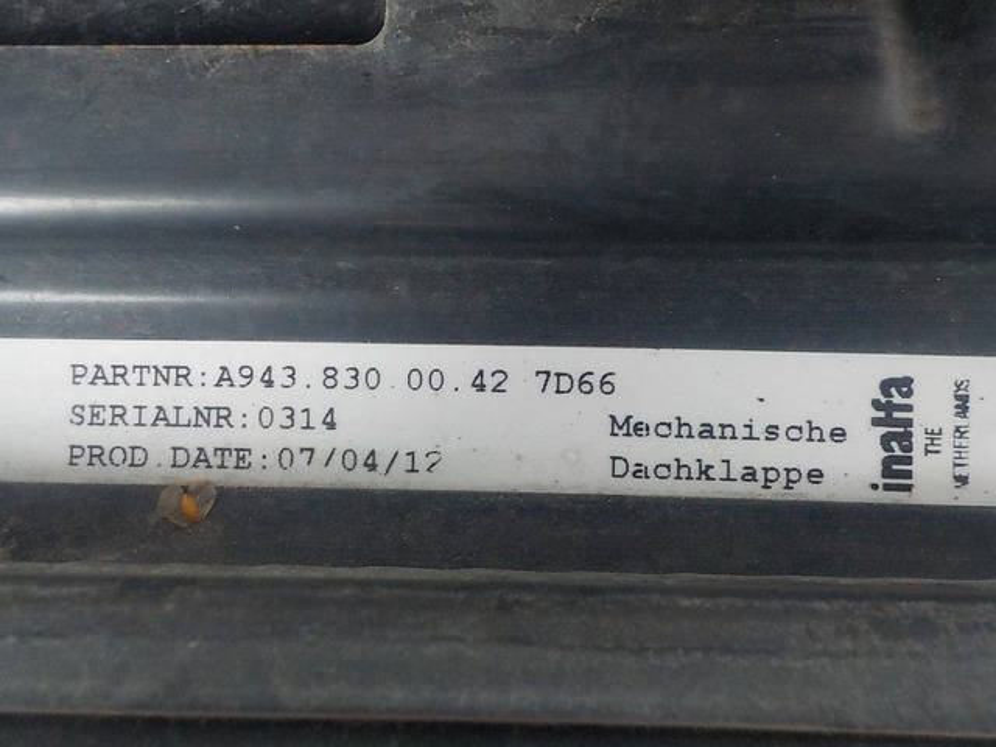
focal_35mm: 30
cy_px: 374
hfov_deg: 60.0
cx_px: 498
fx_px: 863
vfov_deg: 46.8
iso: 400
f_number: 3.3
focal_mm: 4.1
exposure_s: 1/20
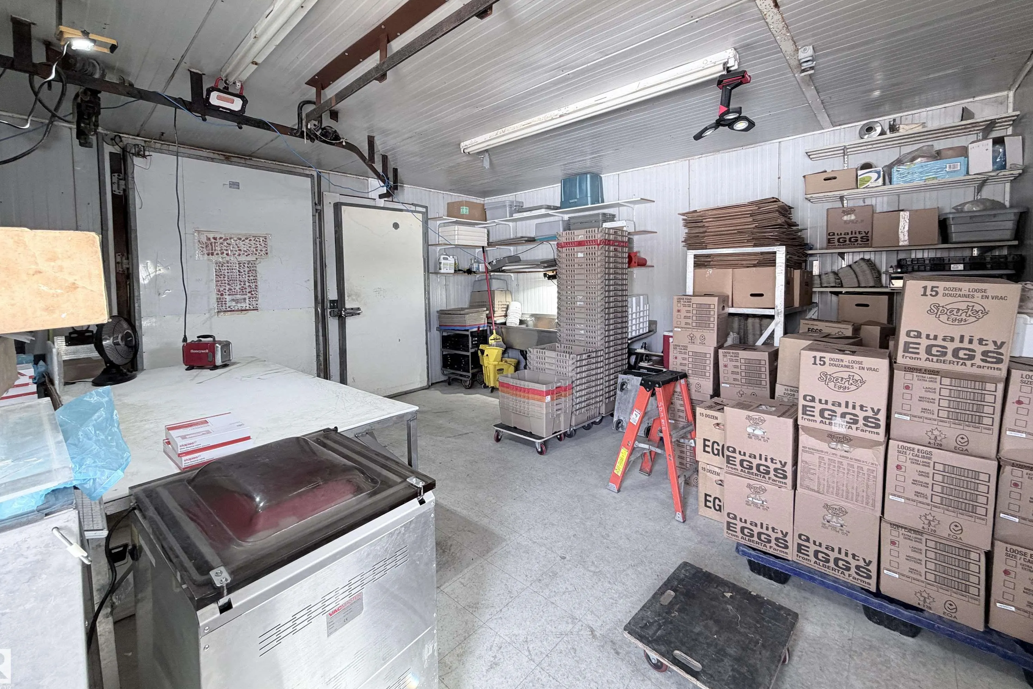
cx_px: 508
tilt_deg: -2.2
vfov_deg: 76.9
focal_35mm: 15
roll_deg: +1.2
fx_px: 430
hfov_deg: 100.4
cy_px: 297
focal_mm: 2.22
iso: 200
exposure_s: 1/60
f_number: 2.2
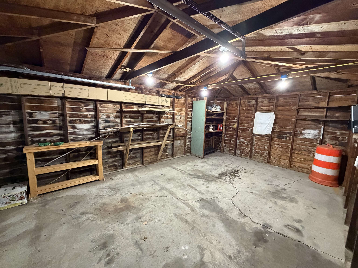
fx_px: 145
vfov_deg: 85.7
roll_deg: -1.5
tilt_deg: -8.1
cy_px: 134
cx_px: 179
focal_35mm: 14
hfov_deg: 102.1
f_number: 2.2
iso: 800
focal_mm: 2.22
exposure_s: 1/60
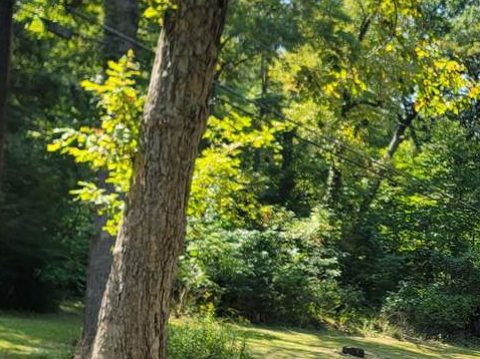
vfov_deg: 21.7
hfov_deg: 25.9
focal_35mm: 67
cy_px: 267
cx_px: 574
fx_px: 929
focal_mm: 7
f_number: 1.8
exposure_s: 1/295
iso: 20
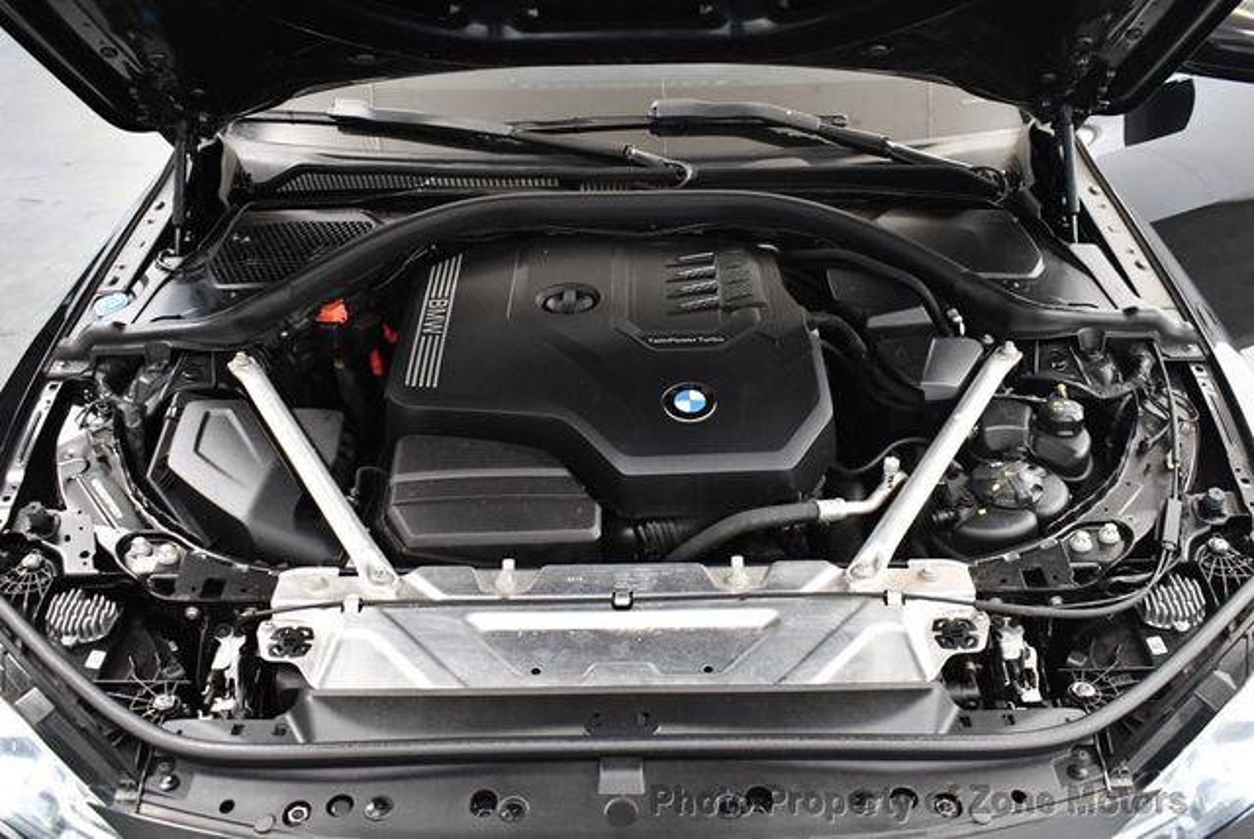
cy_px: 420
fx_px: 1255
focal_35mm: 36
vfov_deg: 36.9
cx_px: 627
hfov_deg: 53.1
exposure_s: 1/125
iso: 3200
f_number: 3.5
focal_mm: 18
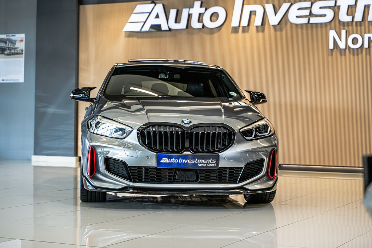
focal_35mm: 75
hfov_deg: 27.0
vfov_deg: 18.2
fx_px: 775
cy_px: 124
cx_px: 186
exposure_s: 1/125
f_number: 4
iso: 400
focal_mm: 75
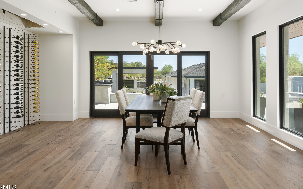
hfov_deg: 66.4
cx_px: 157
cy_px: 78
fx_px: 231
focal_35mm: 28
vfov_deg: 44.4
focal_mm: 23
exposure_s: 1/20
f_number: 8
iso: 400
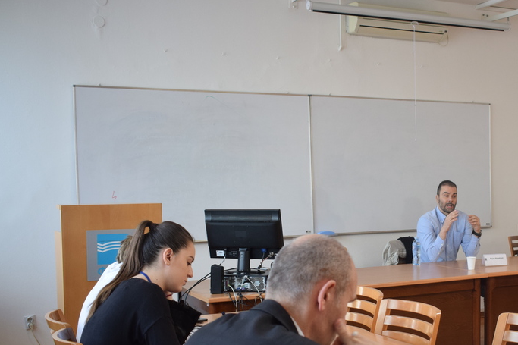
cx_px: 373
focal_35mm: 54
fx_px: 777
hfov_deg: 36.2
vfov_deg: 24.9
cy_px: 238
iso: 640
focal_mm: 24
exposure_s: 1/60
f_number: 4.5
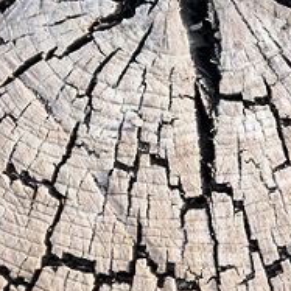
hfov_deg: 14.3
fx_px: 1056
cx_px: 484
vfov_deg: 15.7
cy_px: 112
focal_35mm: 111
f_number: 3.2
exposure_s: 1/320
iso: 400
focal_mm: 35
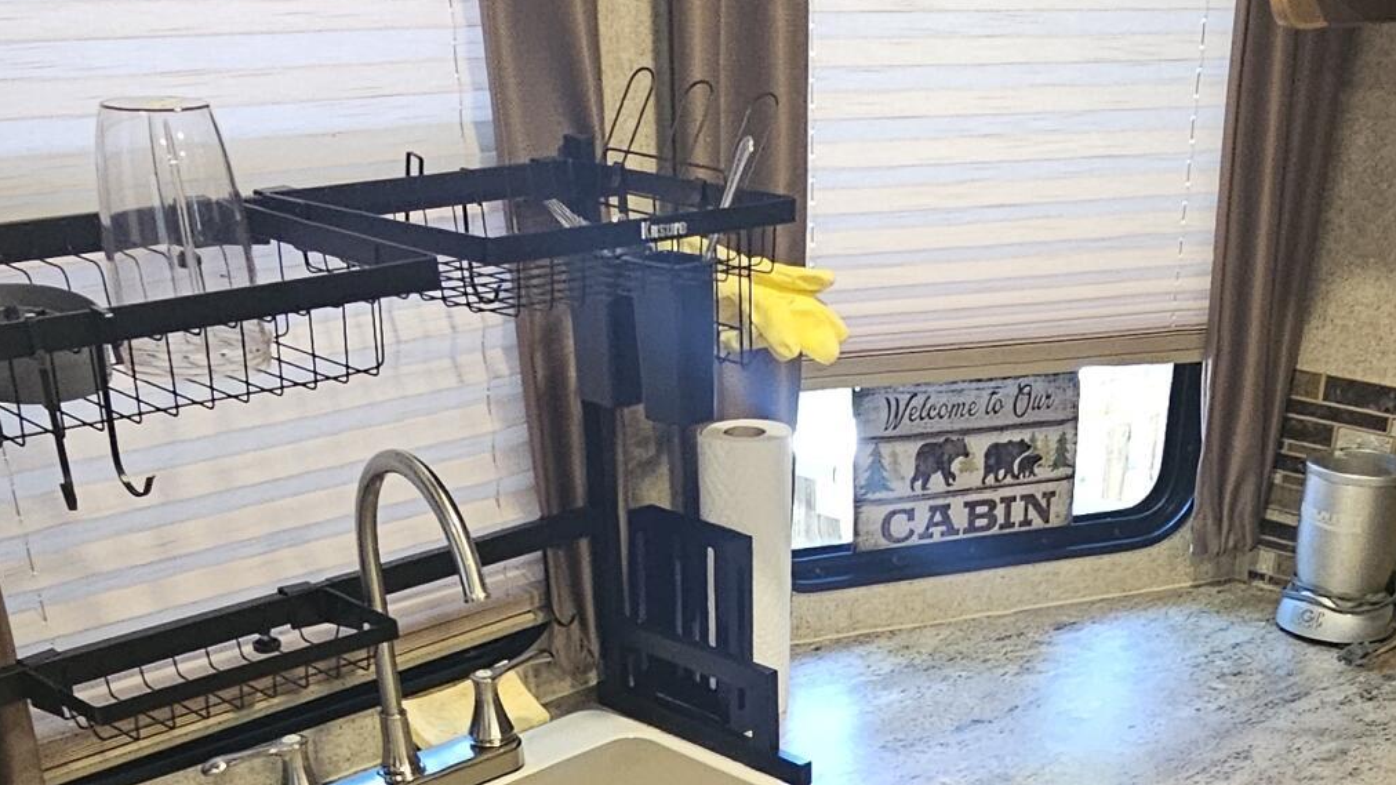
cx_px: 851
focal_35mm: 42
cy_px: 991
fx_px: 1555
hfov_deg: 48.0
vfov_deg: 25.0
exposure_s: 1/30
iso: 400
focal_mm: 2.2
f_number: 2.2
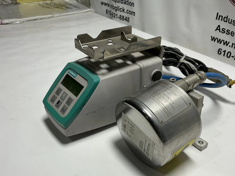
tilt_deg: -35.2
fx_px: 231
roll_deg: -2.2
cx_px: 120
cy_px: 107
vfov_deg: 41.6
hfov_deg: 54.0
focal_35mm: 34
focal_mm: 3
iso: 25
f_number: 1.8
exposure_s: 1/268
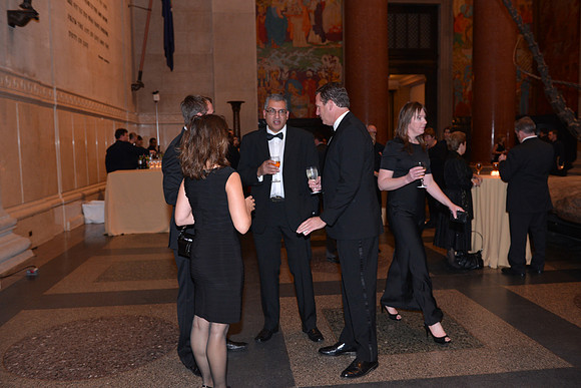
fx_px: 517
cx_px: 290
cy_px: 194
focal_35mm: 32
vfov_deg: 41.1
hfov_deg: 58.7
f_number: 4
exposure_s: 1/60
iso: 1000
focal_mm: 32
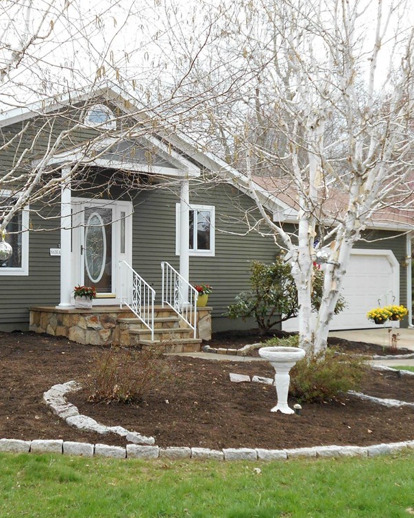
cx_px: 122
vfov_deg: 38.0
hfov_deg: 30.5
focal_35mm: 49
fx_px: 750
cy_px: 256
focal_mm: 6.7
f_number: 3.9
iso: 80
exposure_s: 1/200
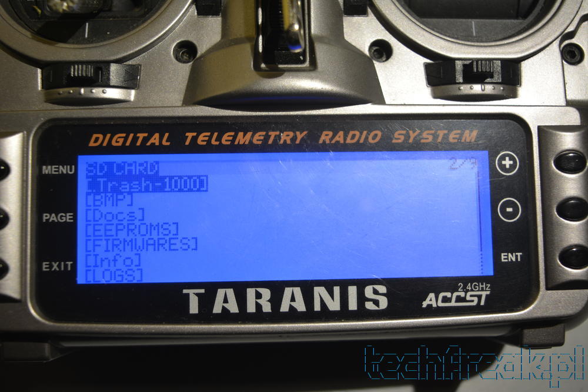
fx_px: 662
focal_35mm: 40
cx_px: 294
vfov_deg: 33.0
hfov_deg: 47.9
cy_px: 196
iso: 400
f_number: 4.5
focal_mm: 27
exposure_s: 1/80
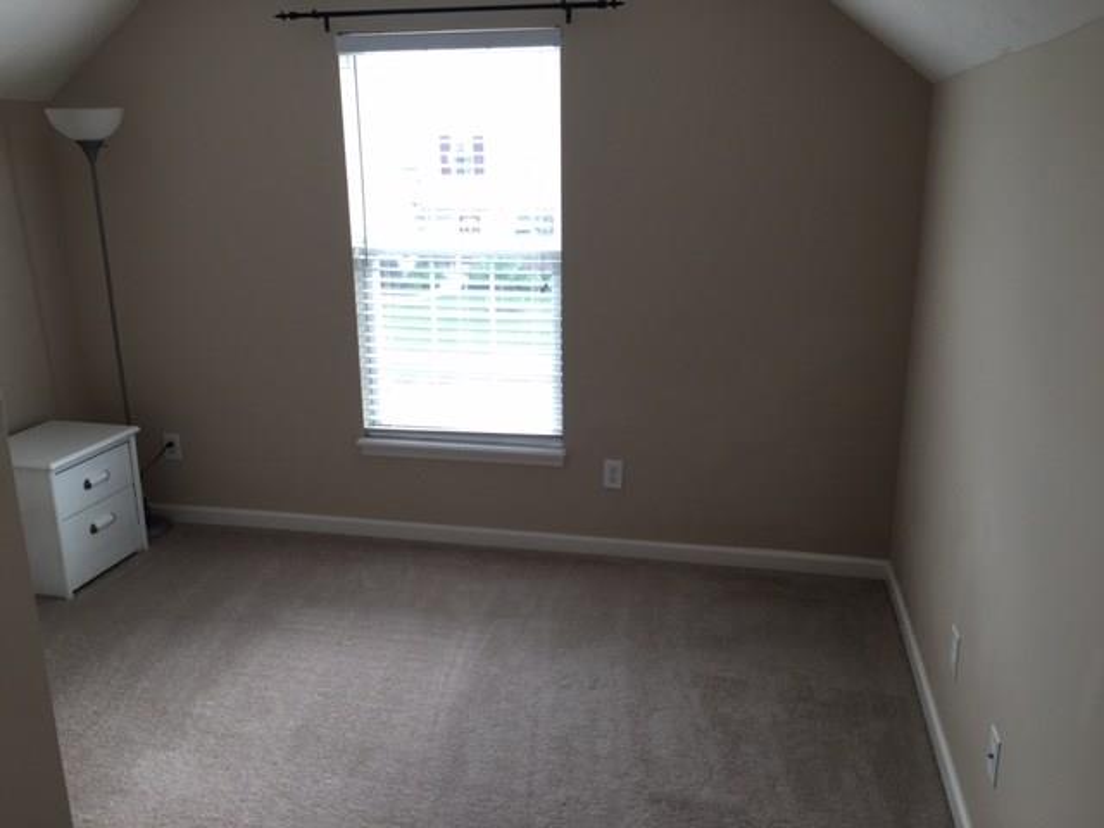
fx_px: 925
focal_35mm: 29
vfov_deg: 48.2
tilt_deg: -15.1
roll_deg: +0.2
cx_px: 552
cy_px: 414
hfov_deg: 61.7
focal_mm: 4.15
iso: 25
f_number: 2.2
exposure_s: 1/40
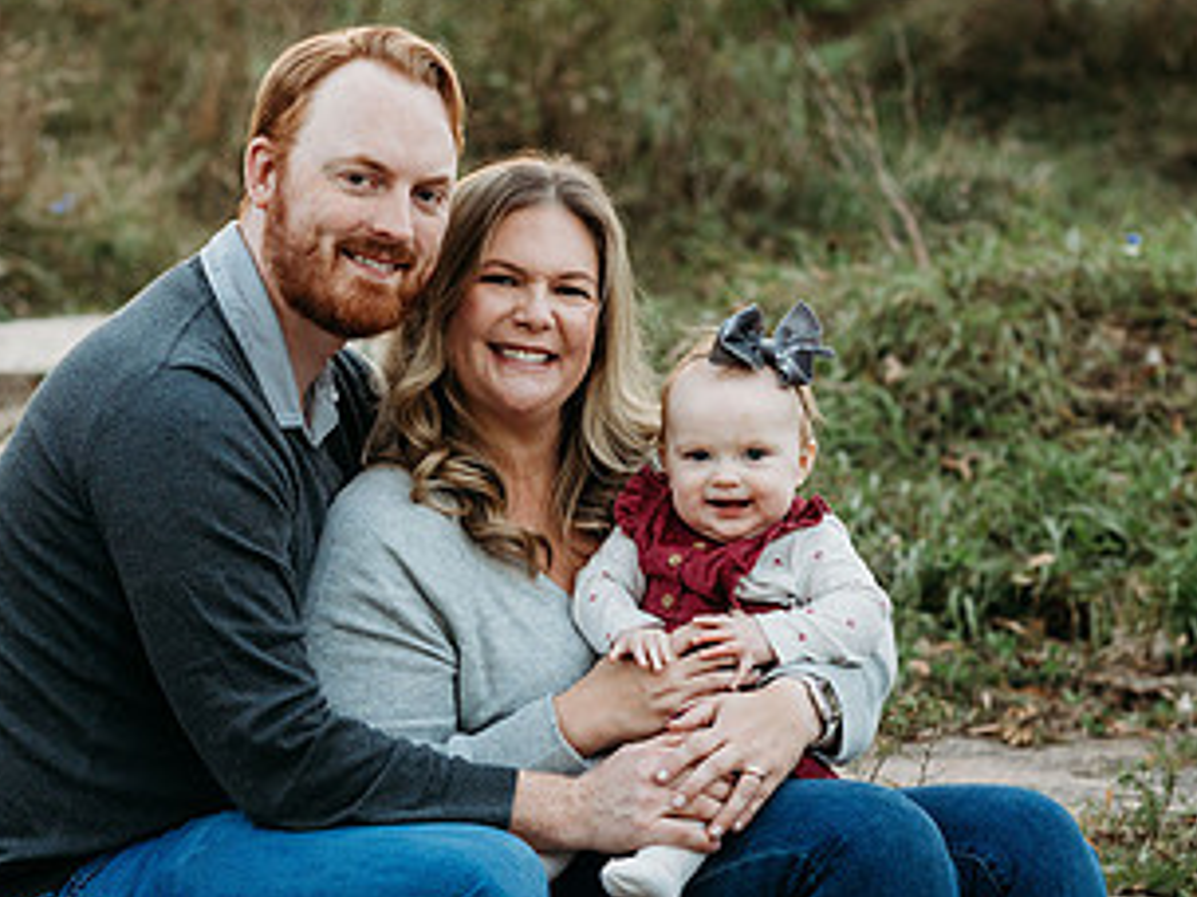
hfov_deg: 12.7
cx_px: 575
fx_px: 5394
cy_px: 576
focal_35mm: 156
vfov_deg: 9.5
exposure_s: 1/640
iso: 640
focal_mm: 85
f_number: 3.5
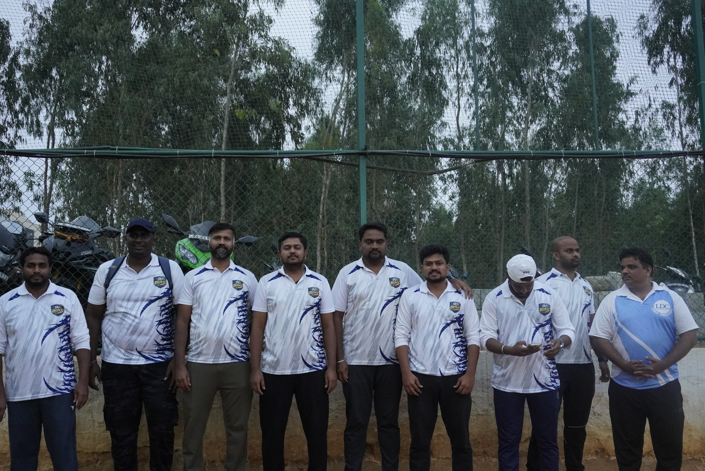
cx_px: 352
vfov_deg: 38.4
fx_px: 676
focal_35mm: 34
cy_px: 236
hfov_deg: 55.1
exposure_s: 1/1000
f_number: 4.5
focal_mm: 23
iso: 3200
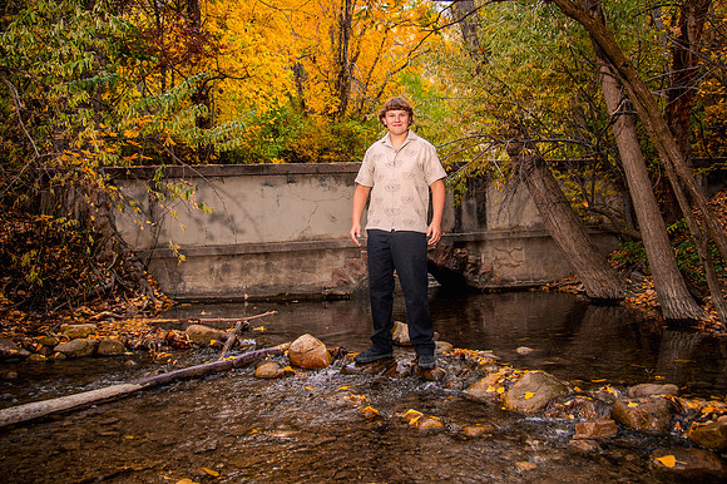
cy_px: 200
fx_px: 569
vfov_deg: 45.9
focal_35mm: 28
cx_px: 364
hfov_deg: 65.2
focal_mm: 24
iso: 1250
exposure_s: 1/80
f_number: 4
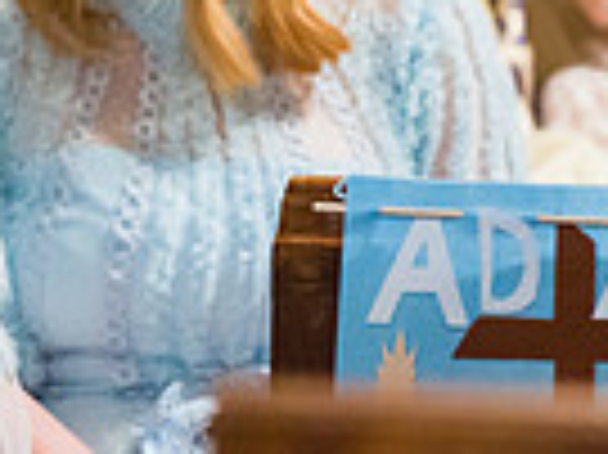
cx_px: -284
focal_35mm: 824
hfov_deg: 2.4
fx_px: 14460
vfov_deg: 1.8
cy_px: -153
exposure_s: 1/200
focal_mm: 200
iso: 6400
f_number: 3.2
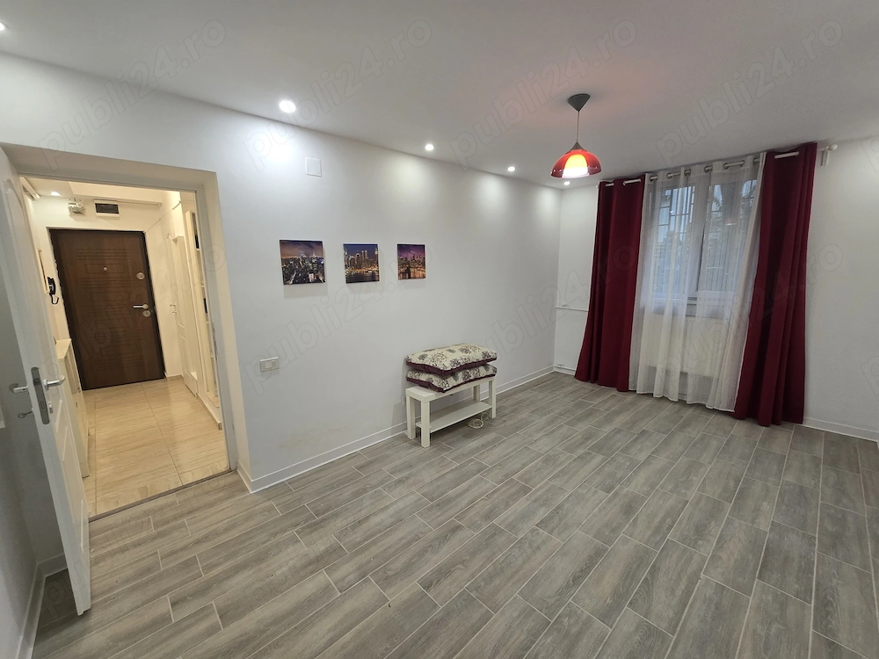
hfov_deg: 106.2
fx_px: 330
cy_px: 330
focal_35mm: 13
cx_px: 440
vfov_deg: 89.9
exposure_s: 1/50
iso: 160
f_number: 2.2
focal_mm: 2.2
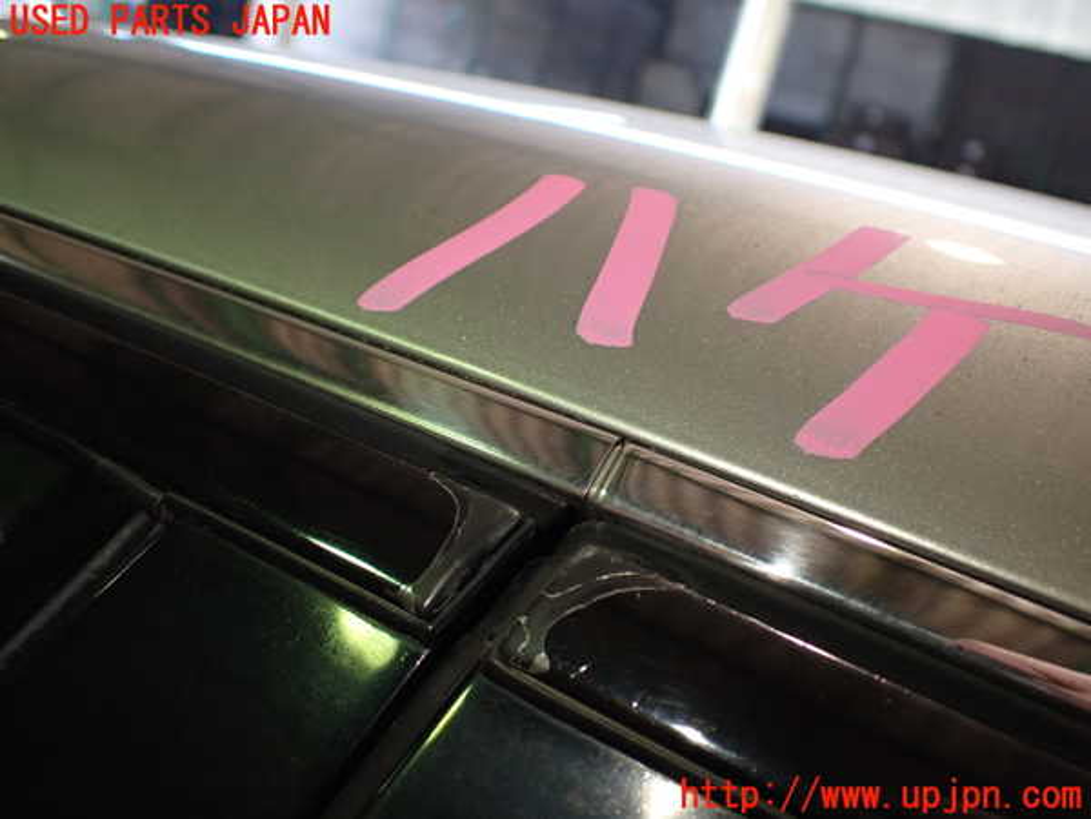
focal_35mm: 30
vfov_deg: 46.8
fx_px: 946
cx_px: 546
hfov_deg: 60.0
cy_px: 410
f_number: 2.3
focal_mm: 5.4
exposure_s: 1/125
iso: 250
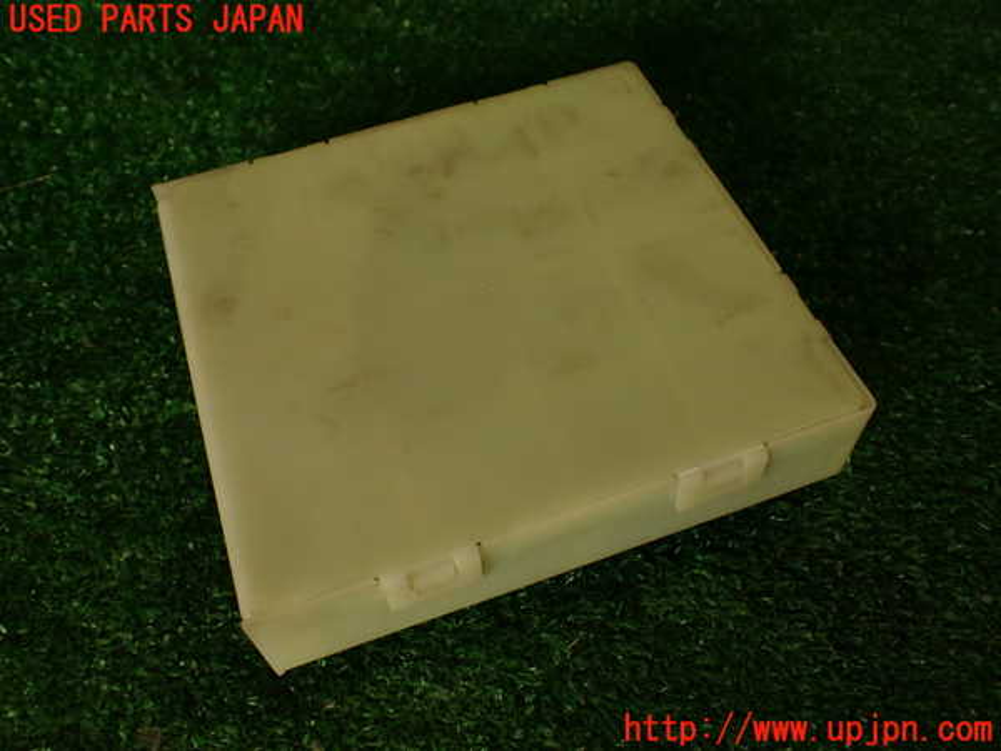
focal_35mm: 32
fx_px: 925
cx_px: 500
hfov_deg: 56.8
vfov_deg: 44.2
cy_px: 376
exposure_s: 1/80
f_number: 2.4
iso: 100
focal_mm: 5.79
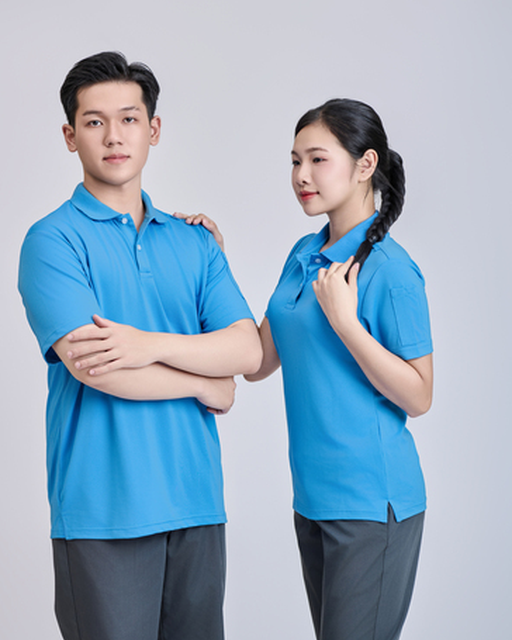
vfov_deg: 14.2
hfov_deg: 11.3
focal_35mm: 136
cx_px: 233
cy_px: 288
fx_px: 2576
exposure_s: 1/200
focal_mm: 110
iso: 100
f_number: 4
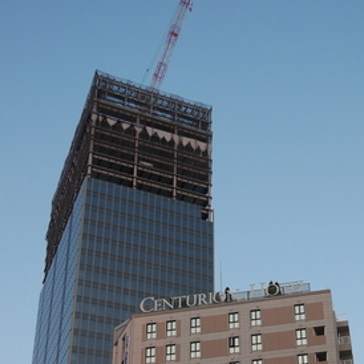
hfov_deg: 27.6
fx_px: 738
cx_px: 242
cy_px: 356
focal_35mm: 62
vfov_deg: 26.4
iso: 200
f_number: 5
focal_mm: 16
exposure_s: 1/160
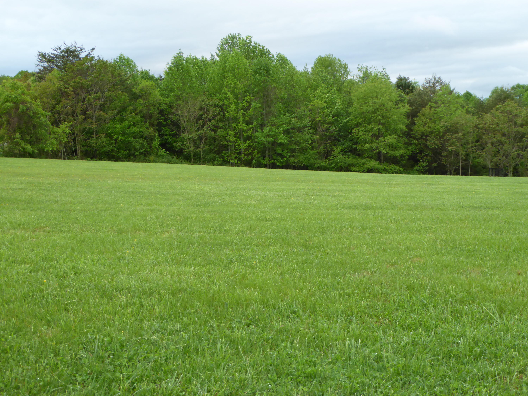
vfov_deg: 32.9
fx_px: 671
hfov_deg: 42.9
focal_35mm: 44
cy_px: 198
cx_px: 264
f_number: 3.9
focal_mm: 7.8
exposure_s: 1/60
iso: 250
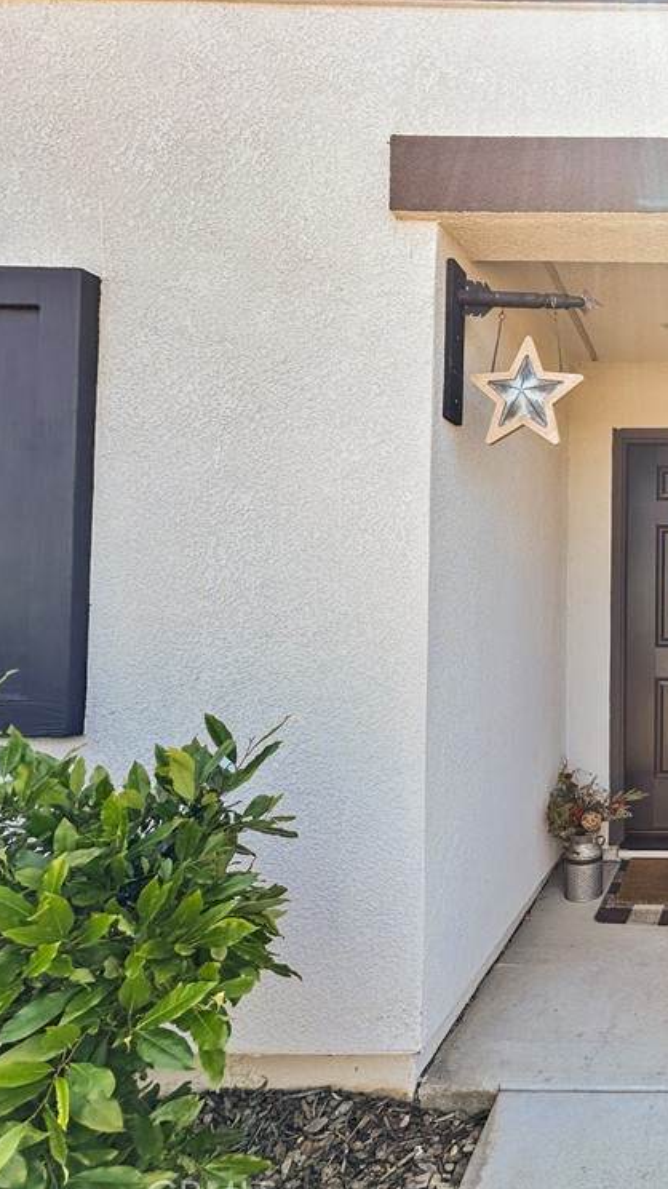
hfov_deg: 42.1
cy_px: 604
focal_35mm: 21
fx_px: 662
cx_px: 737
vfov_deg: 83.9
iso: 40
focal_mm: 2.22
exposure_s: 1/400
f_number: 2.2
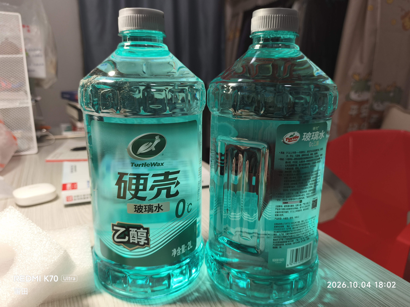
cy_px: 154
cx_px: 205
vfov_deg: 58.9
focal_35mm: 23
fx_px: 272
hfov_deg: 73.9
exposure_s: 1/100
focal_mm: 5.84
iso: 125
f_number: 1.6
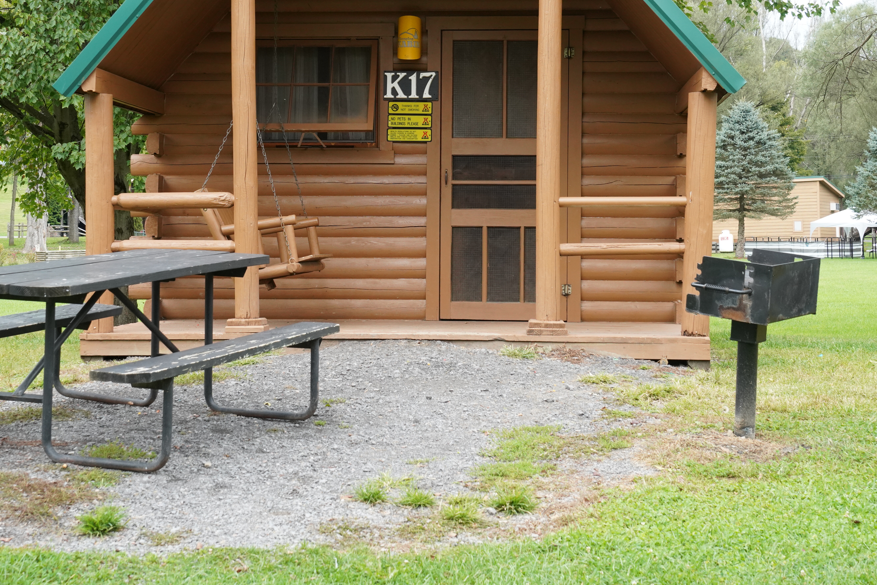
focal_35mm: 78
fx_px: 1900
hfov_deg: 26.0
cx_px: 402
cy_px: 175
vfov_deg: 17.4
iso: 1600
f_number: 9
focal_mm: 52
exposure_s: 1/320
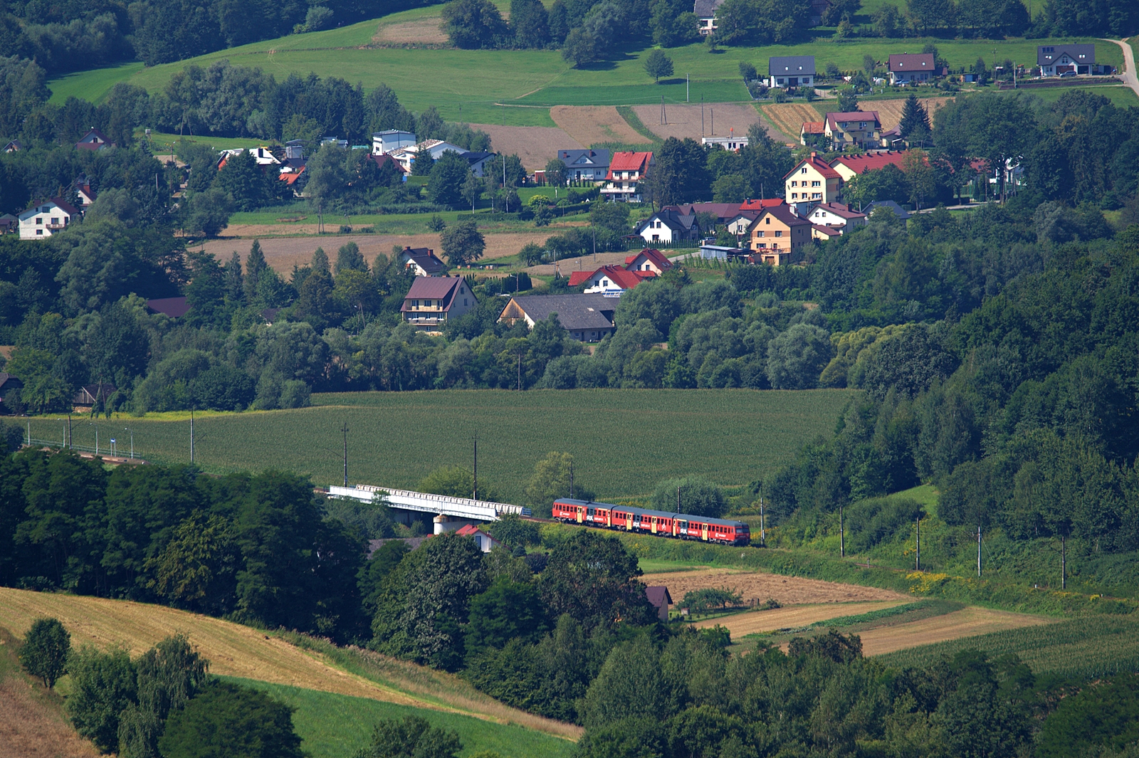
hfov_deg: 5.2
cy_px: 379
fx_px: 12648
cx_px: 570
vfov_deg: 3.4
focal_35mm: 400
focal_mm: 400
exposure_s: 1/400
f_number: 7.1
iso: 250
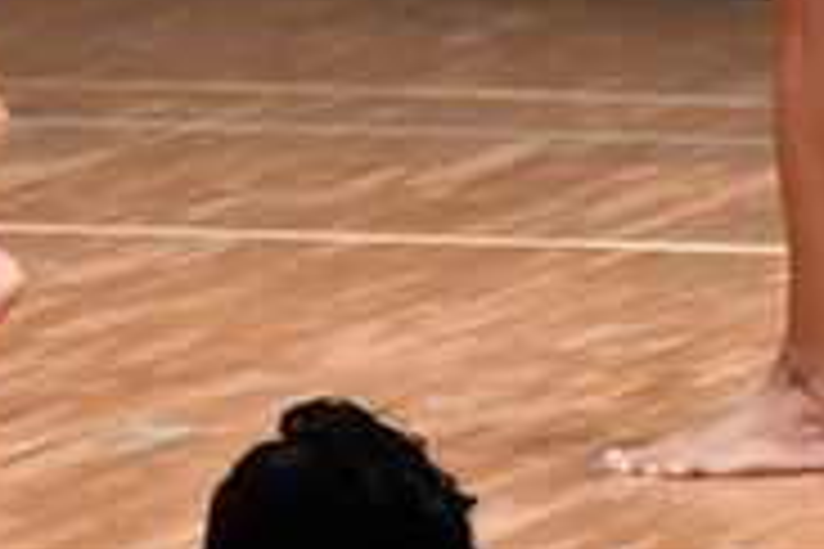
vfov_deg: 1.3
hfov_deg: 1.9
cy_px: -603
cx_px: -119
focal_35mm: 1079
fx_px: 24695
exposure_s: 1/400
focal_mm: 170
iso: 8000
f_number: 5.6
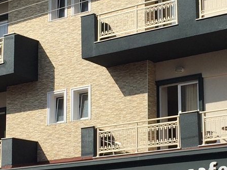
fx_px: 702
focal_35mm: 107
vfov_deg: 13.8
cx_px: 162
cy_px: 112
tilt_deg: +11.5
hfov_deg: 18.3
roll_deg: +1.1
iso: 32
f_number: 2.2
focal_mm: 4.15
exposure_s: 1/3300
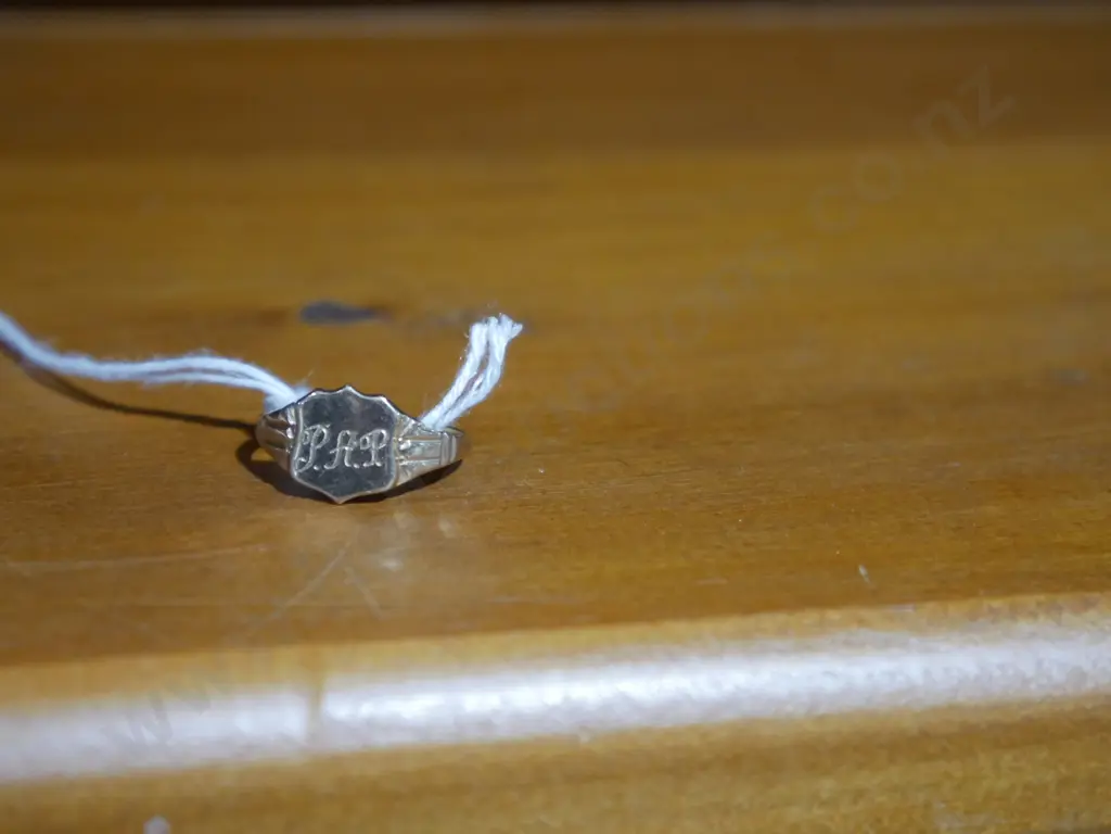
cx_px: 556
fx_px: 2696
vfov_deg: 17.6
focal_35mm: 84
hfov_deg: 23.3
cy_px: 417
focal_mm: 42
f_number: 5.6
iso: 2500
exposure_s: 1/100
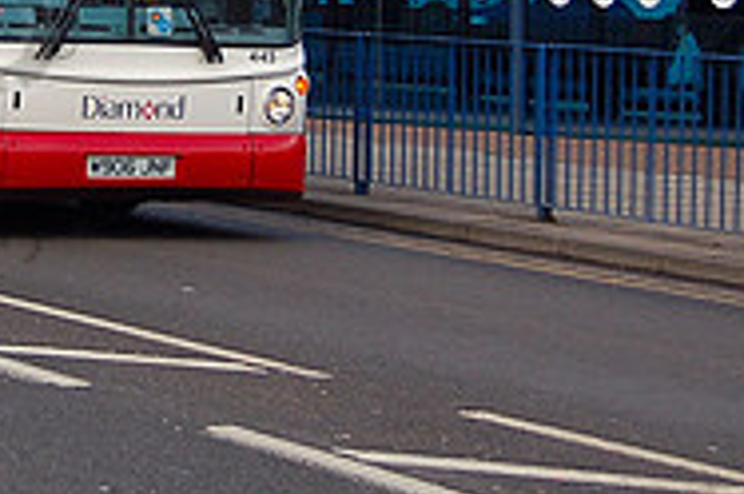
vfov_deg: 8.4
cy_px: -26
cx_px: 12
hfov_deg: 12.5
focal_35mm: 163
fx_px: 3354
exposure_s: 1/1000
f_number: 4.8
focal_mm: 35
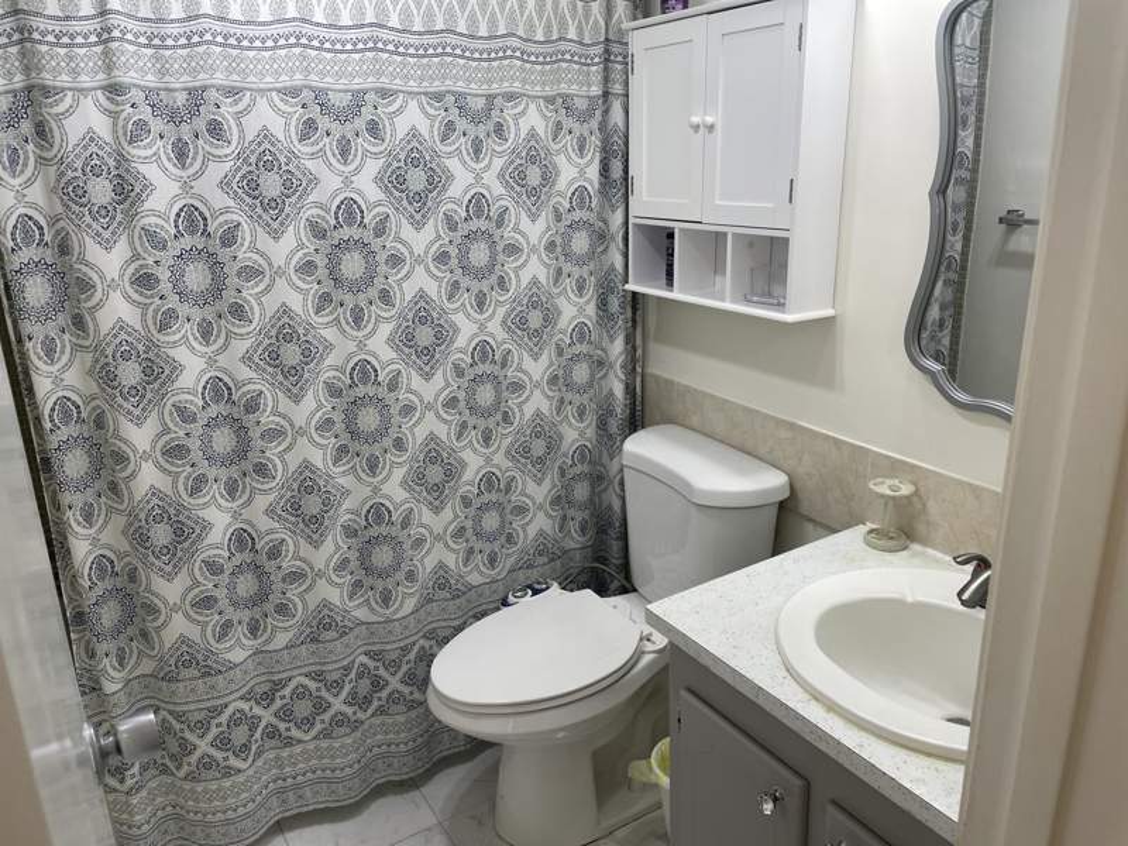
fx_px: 847
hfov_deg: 67.3
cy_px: 423
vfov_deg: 53.1
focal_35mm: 26
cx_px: 564
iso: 50
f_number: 1.6
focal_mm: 4.2
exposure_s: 1/120
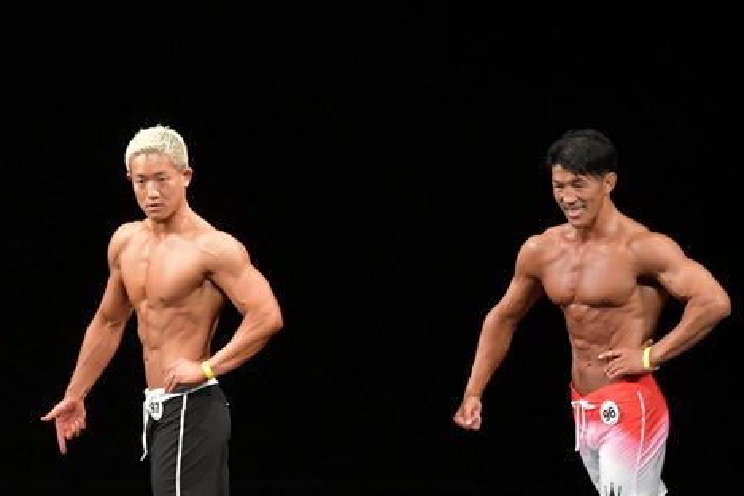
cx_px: 239
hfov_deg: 5.7
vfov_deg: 3.8
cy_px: 401
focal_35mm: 359
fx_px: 7419
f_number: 5.6
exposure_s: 1/400
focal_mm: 145
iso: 3200
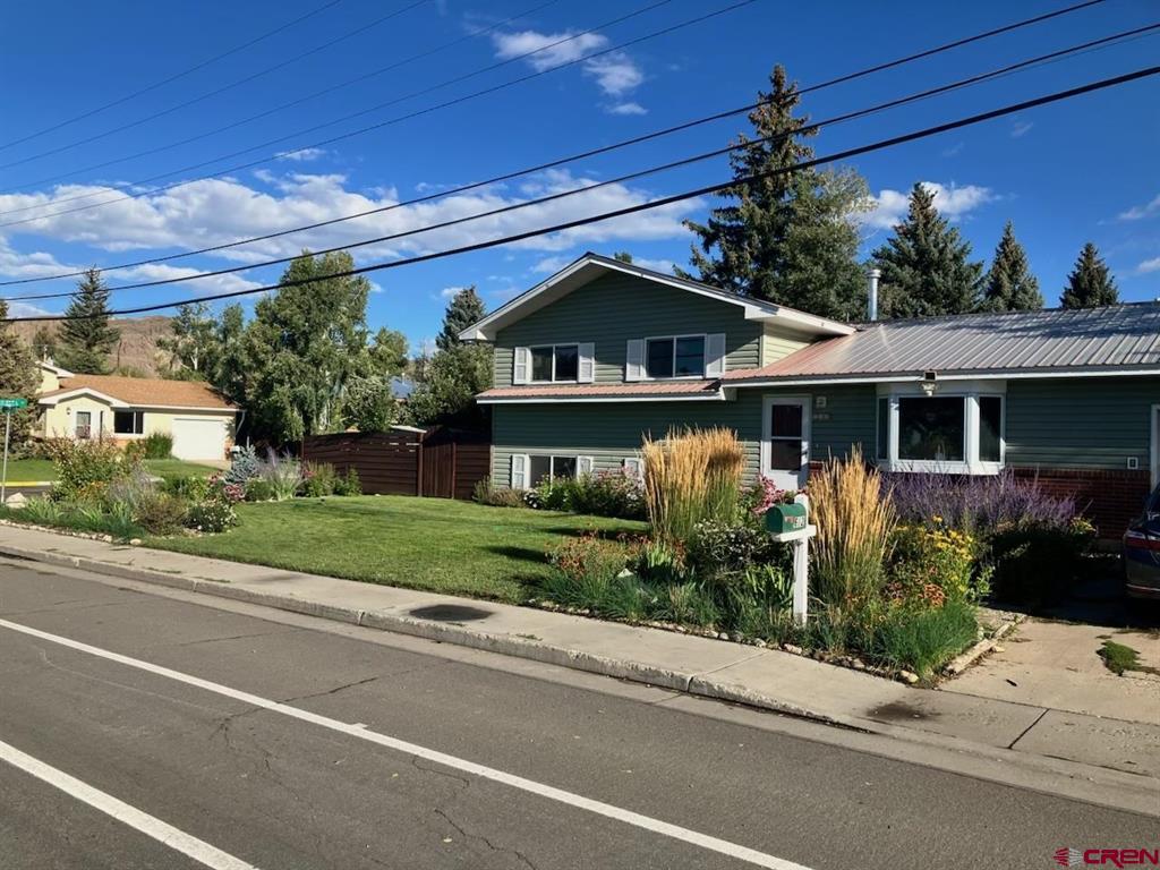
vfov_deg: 49.7
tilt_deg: +0.4
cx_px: 580
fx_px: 938
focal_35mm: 28
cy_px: 435
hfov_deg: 63.4
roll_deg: -2.1
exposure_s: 1/1736
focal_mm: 3.99
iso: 32
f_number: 1.8
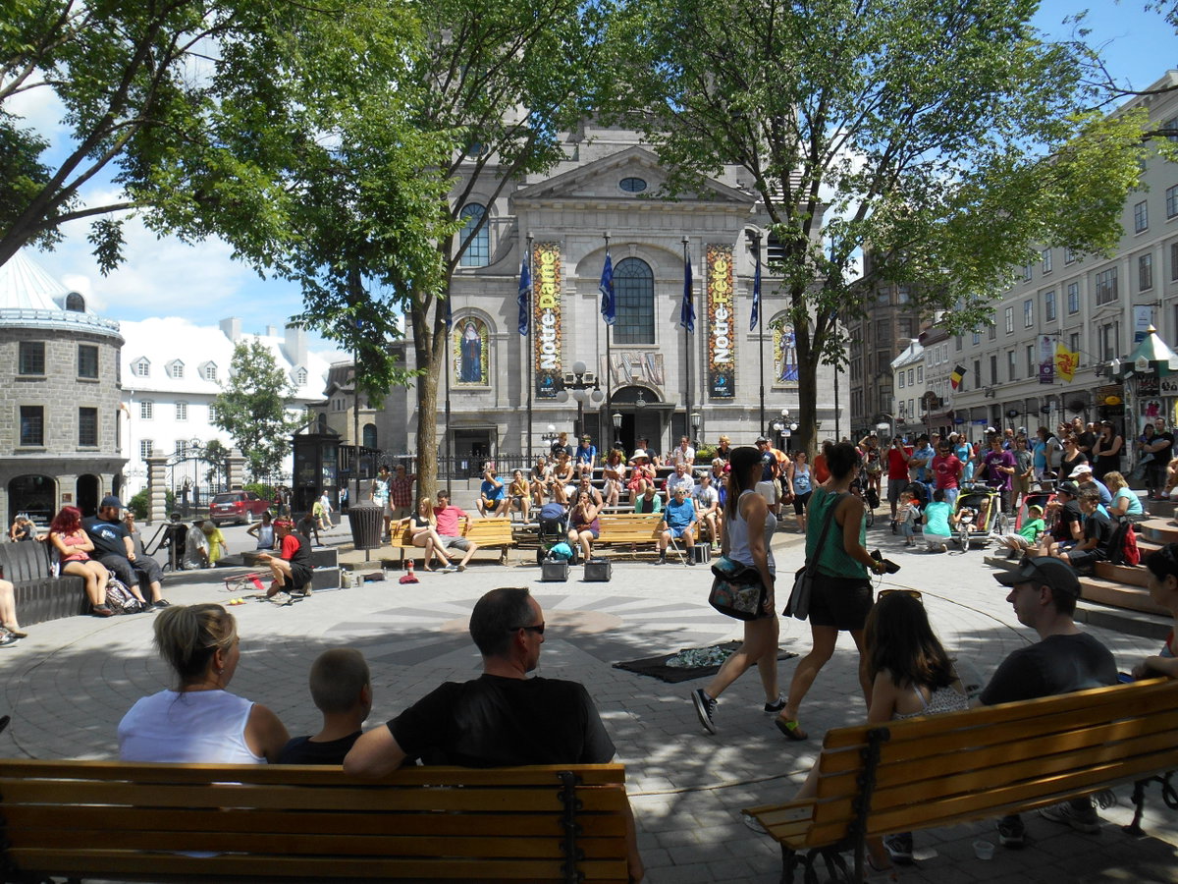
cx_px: 589
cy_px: 442
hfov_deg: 67.3
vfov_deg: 53.1
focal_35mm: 26
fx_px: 885
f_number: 3.4
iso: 80
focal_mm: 4.7
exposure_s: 1/640
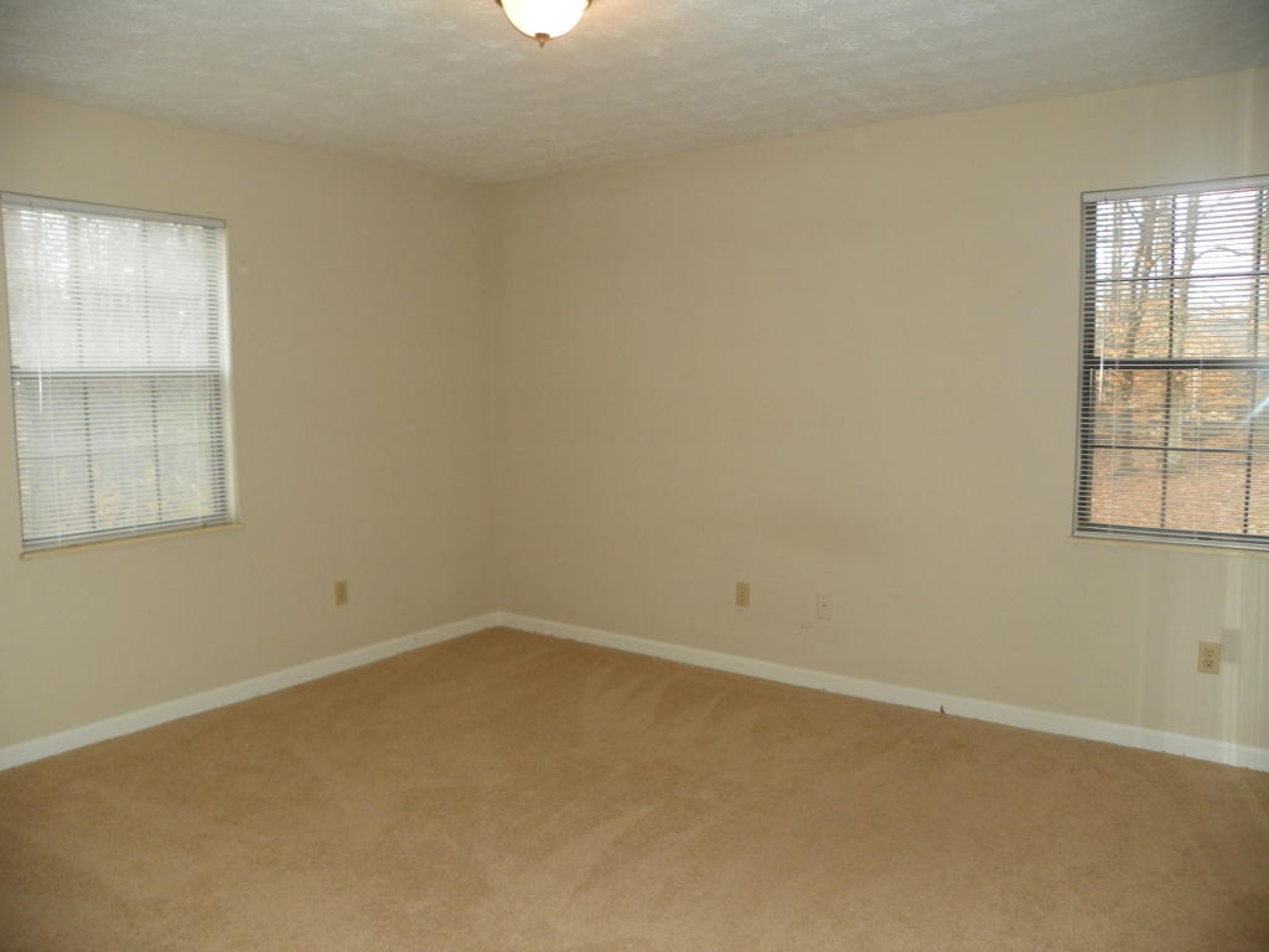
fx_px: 953
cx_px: 634
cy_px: 476
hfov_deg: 67.3
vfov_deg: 53.1
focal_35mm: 26
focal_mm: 4.6
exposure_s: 1/30
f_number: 2.8
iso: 64
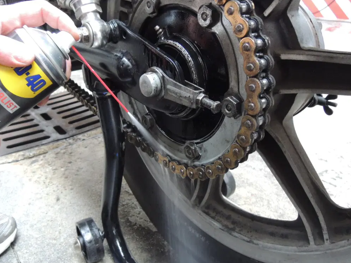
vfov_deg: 48.2
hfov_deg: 61.4
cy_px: 125
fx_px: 294
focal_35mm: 29
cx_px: 150
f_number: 2.8
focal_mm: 4.3
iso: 400
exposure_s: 1/10
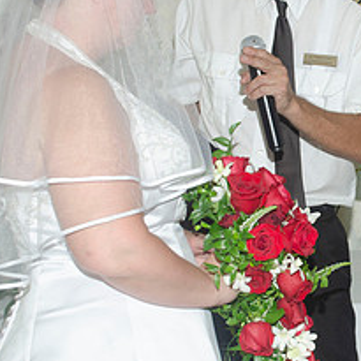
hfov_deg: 13.6
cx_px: 387
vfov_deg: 13.8
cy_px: 162
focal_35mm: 126
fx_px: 1487
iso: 400
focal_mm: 35
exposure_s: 1/250
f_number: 5.6
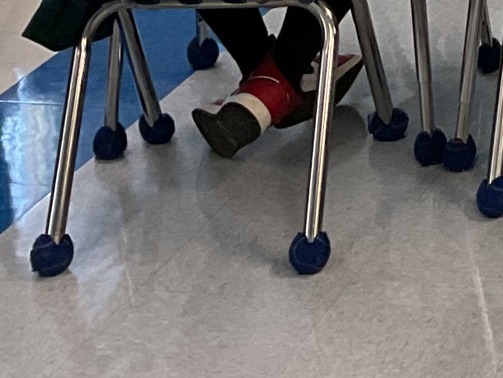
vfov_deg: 9.0
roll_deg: +1.6
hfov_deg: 12.1
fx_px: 2151
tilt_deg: -7.0
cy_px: -544
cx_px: 960
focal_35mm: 148
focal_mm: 3
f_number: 1.8
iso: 80
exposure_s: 1/60
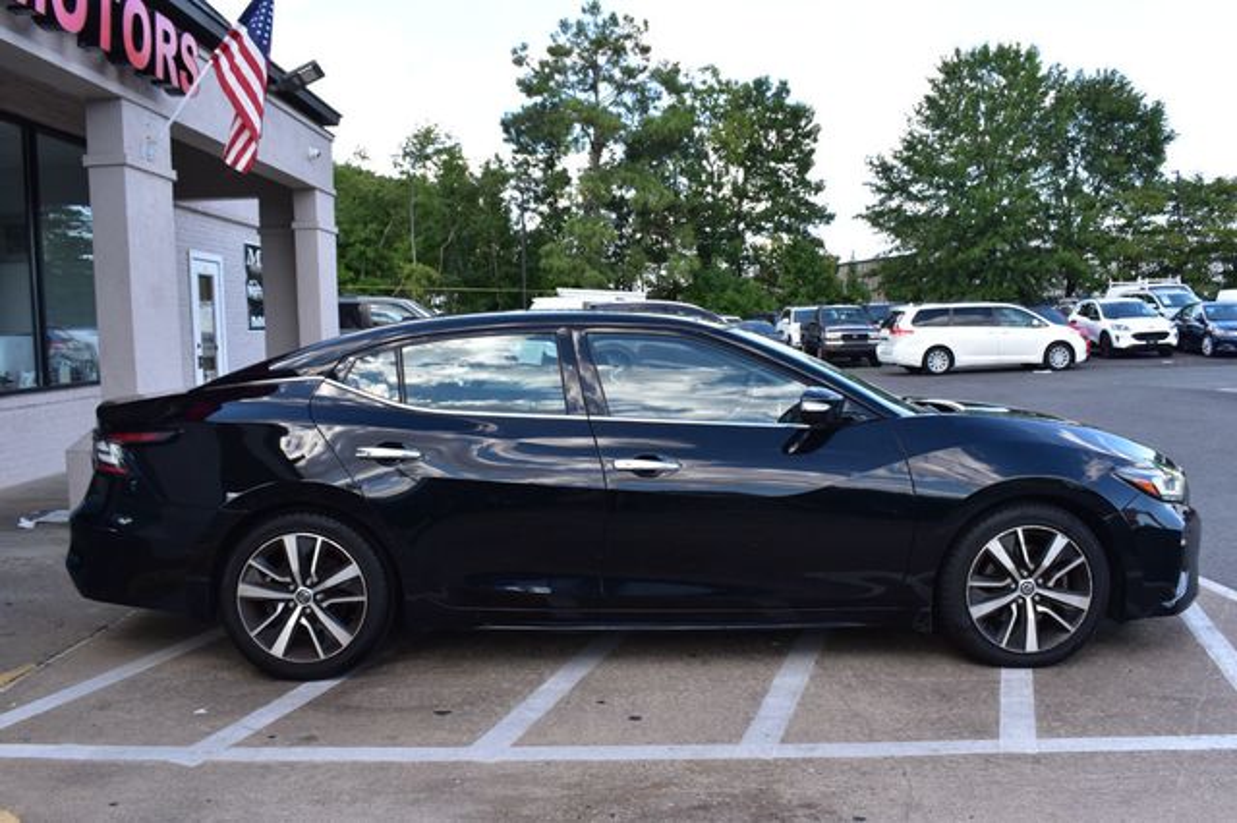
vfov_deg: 39.9
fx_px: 1133
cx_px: 618
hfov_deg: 57.2
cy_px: 412
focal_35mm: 33
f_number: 9
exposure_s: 1/160
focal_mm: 22
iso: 400
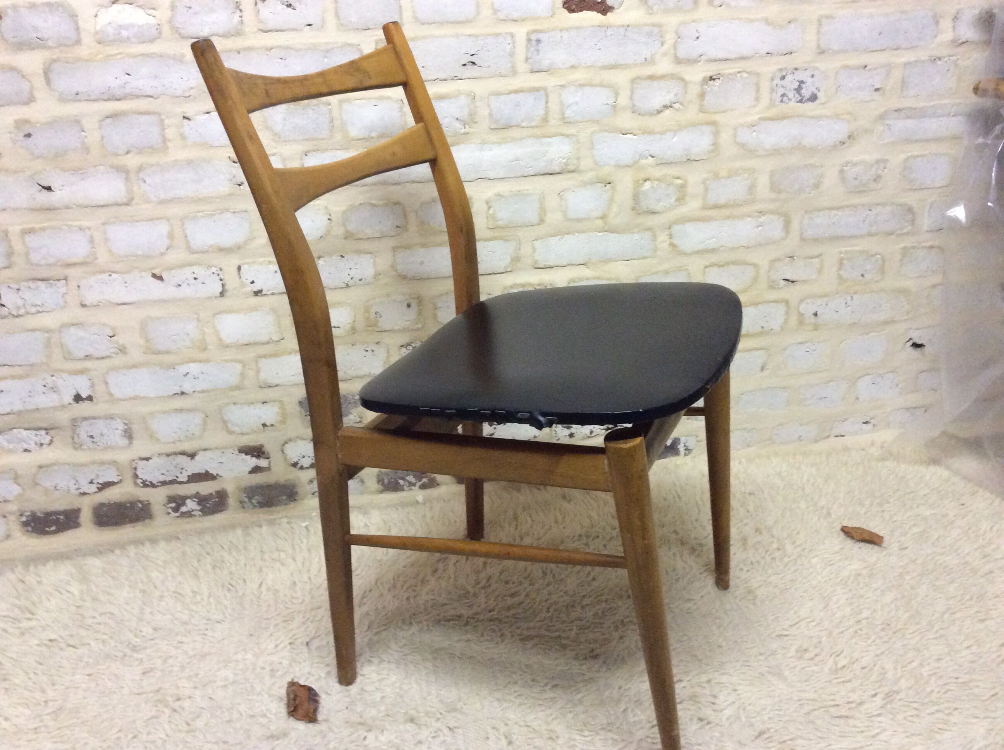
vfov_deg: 44.1
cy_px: 375
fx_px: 927
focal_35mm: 32
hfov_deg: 56.9
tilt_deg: -23.0
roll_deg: +3.3
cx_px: 502
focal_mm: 3.3
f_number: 2.4
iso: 250
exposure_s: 1/17
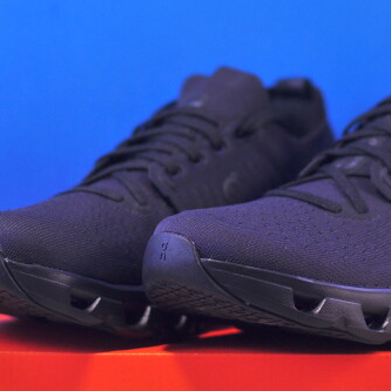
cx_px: 262
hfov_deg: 11.4
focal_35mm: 153
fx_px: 1955
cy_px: 95
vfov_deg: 11.4
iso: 250
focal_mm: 50
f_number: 2.2
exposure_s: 1/320
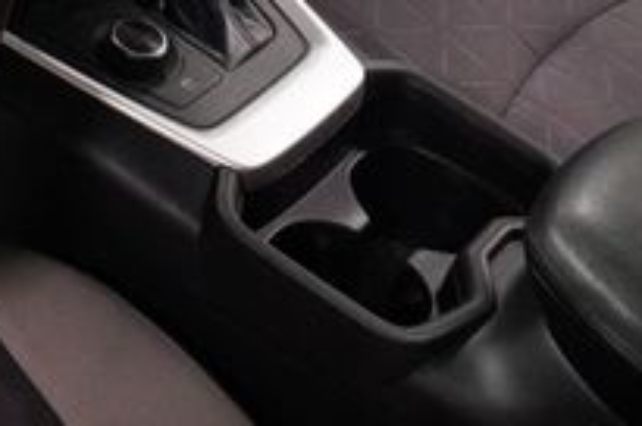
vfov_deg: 16.4
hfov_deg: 24.3
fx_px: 1335
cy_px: -235
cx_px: -144
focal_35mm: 75
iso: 6400
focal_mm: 16
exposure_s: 1/25
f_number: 9
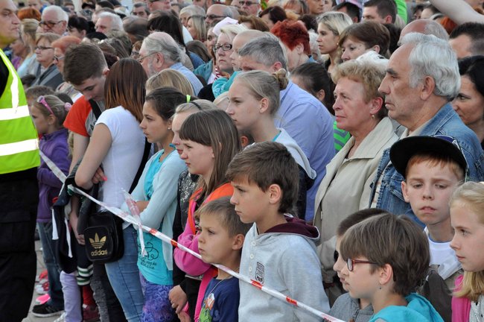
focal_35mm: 98
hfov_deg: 20.9
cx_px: 242
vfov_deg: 14.0
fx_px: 1309
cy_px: 161
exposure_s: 1/60
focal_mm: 65
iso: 640
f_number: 13
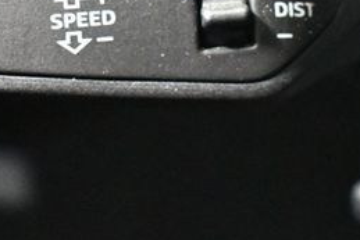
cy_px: 32
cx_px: 158
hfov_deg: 11.9
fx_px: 1731
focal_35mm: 173
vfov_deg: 7.9
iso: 12800
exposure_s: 1/20
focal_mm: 35
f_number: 4.5
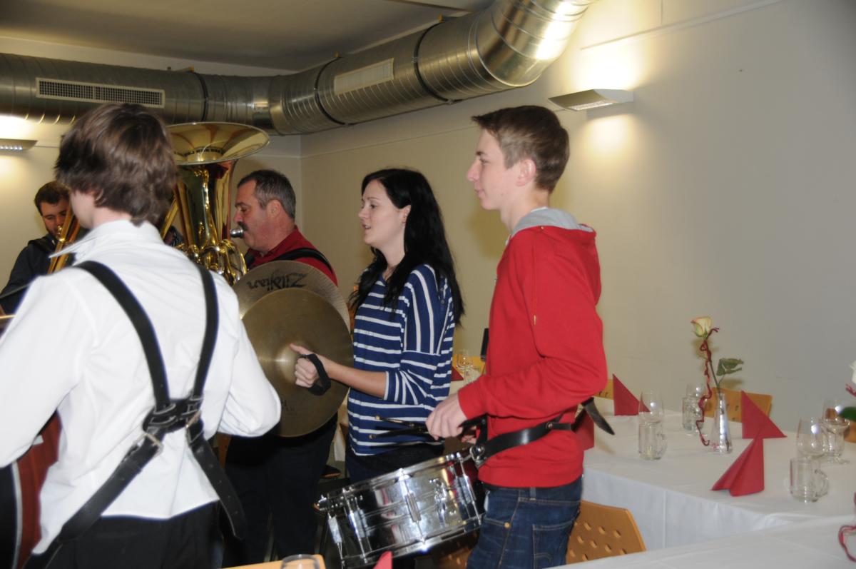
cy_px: 284
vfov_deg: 28.0
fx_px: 1140
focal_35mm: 48
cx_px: 428
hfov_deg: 41.2
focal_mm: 32
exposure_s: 1/60
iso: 400
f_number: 4.2
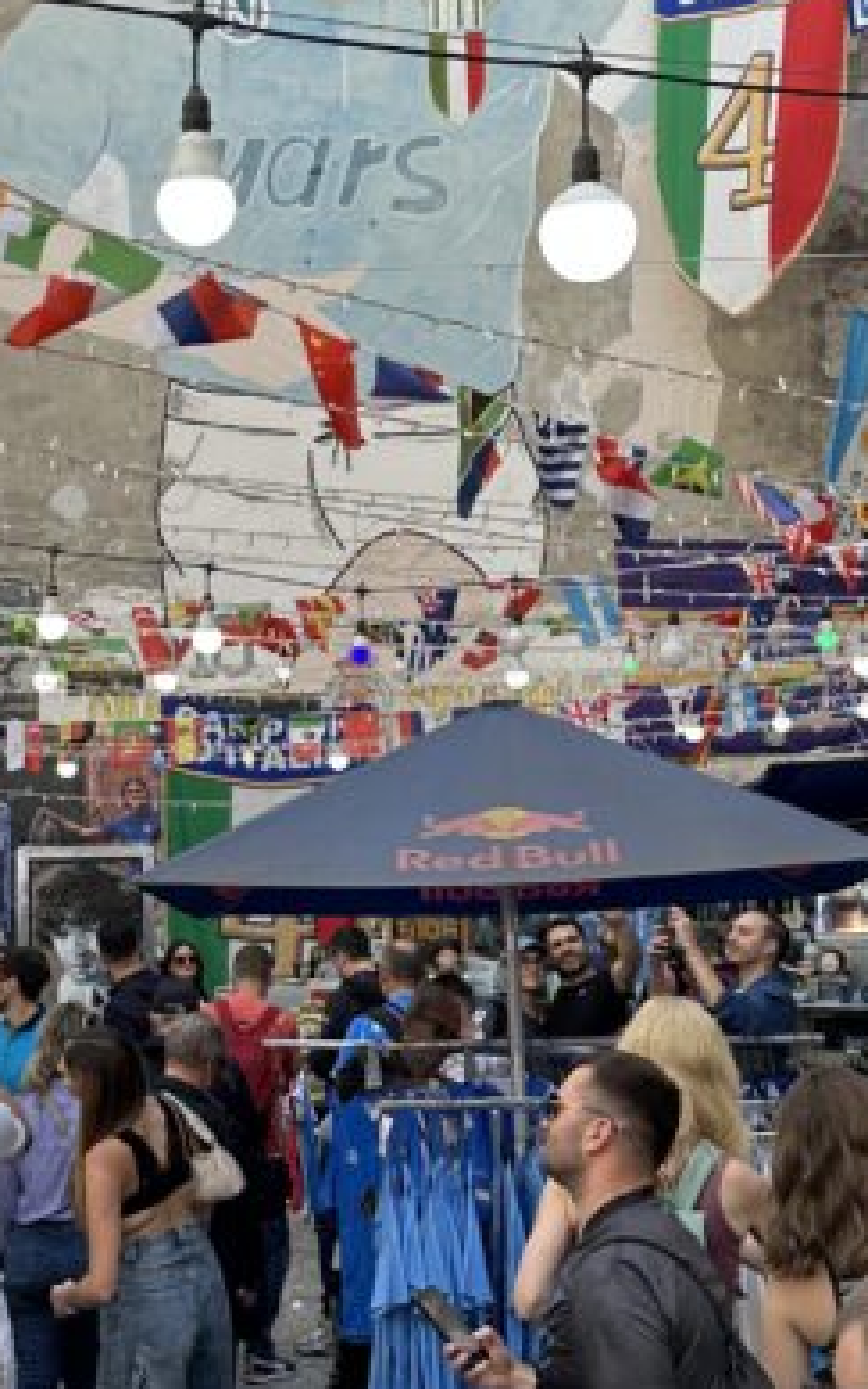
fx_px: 2537
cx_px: 296
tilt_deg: +5.4
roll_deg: +0.8
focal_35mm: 67
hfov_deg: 19.4
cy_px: 661
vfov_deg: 30.6
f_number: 1.78
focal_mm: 6.86
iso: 80
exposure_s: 1/564
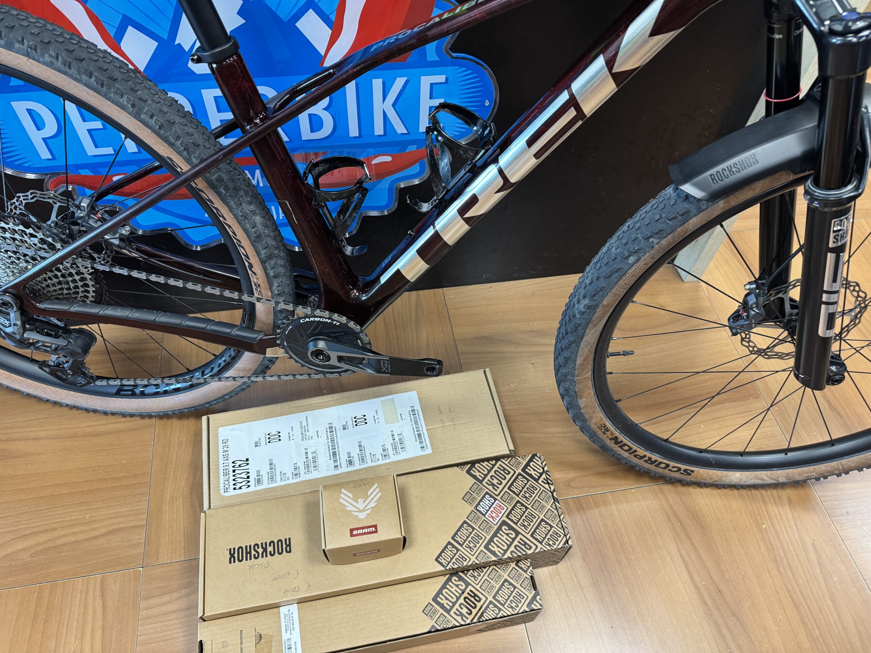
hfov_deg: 71.6
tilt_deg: -53.9
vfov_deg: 56.8
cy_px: 326
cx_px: 436
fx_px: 604
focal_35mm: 24
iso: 250
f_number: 1.78
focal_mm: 6.76
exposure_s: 1/50
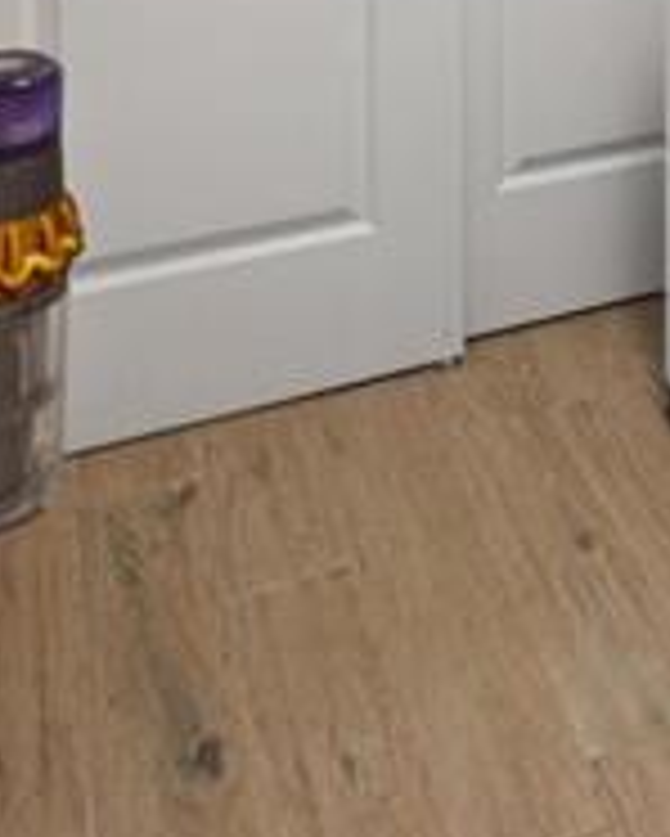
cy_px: -428
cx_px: 827
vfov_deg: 23.9
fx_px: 1536
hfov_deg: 22.5
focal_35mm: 62
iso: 400
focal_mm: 16
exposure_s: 1/8
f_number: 13
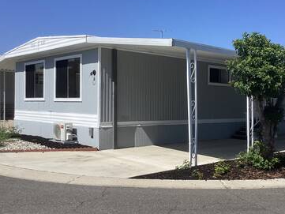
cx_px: 189
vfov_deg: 32.9
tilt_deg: -1.3
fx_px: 362
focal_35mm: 44
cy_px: 101
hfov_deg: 42.4
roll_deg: -0.1
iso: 25
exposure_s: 1/1664
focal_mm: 3.3
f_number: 2.4
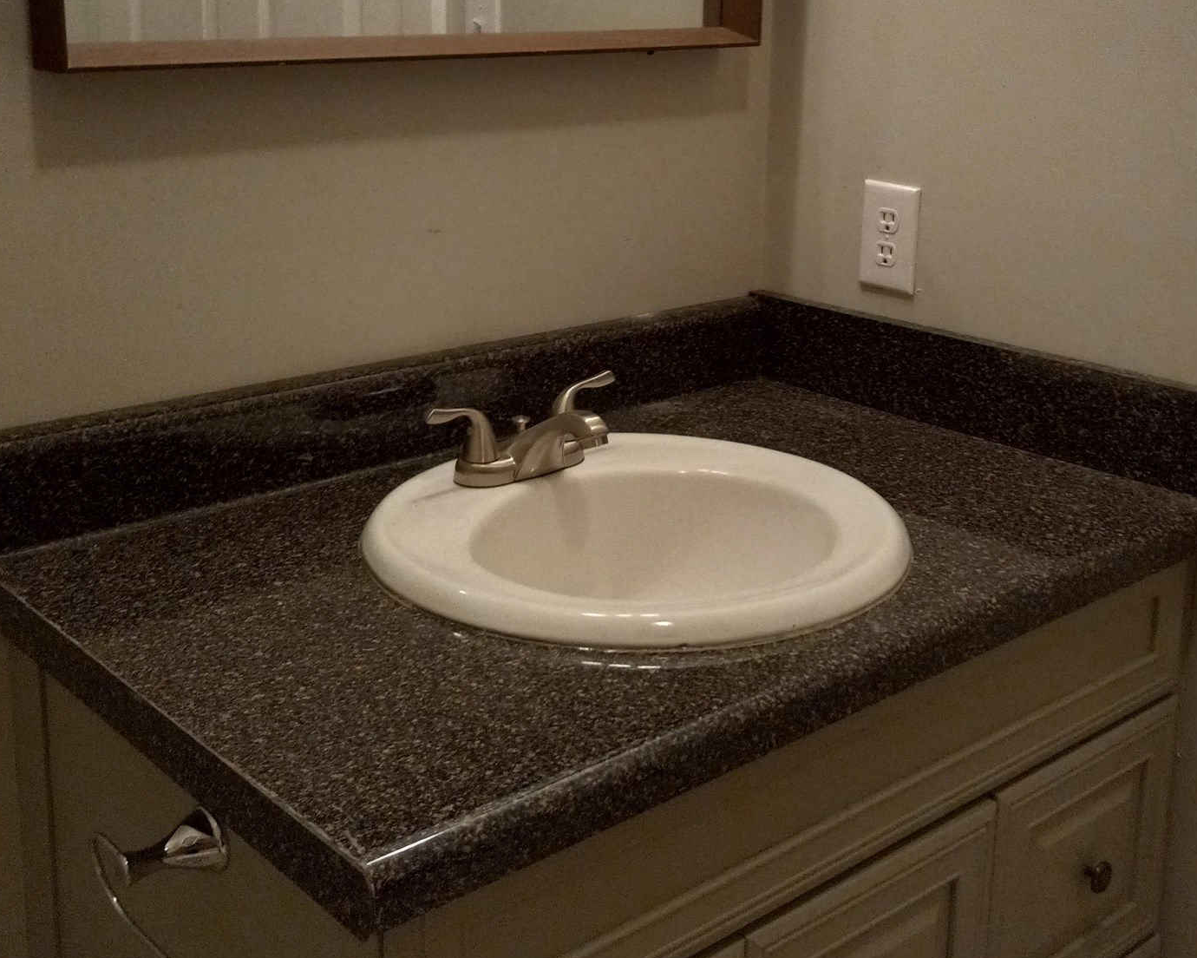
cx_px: 654
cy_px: 290
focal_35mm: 44
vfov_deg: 33.7
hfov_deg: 42.0
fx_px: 1559
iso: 320
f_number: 1.8
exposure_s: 1/60
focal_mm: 3.94
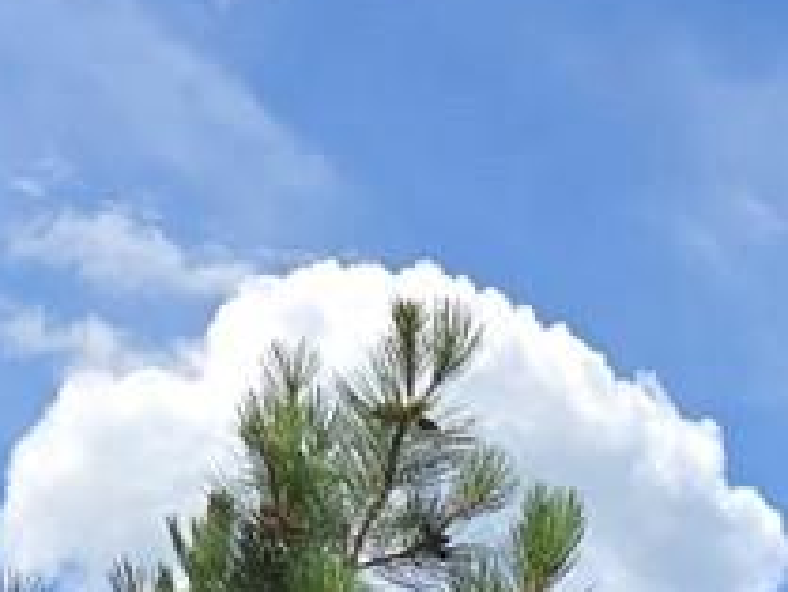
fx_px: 4009
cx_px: 988
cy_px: 2085
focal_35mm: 176
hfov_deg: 11.0
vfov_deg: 7.1
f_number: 1.8
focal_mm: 5.4
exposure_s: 1/1365
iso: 25
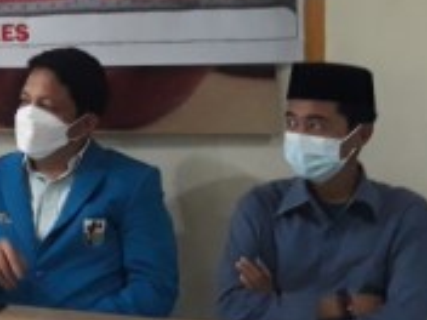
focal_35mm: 98
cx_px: -197
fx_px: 1209
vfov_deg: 15.0
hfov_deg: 18.1
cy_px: 95
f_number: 1.7
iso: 320
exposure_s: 1/25
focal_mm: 3.71
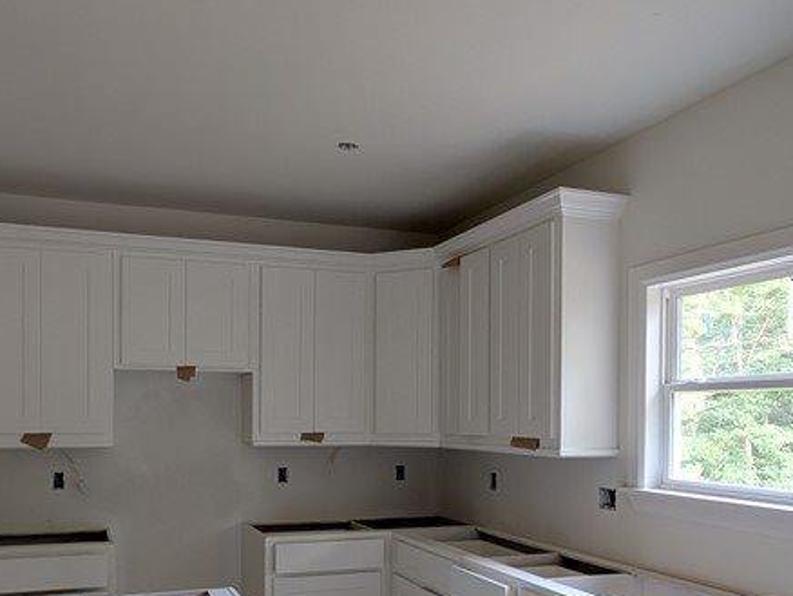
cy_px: 431
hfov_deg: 62.9
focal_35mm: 28
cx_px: 318
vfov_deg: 48.3
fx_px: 642
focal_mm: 2.02
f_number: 1.7
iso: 99
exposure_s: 1/23.8
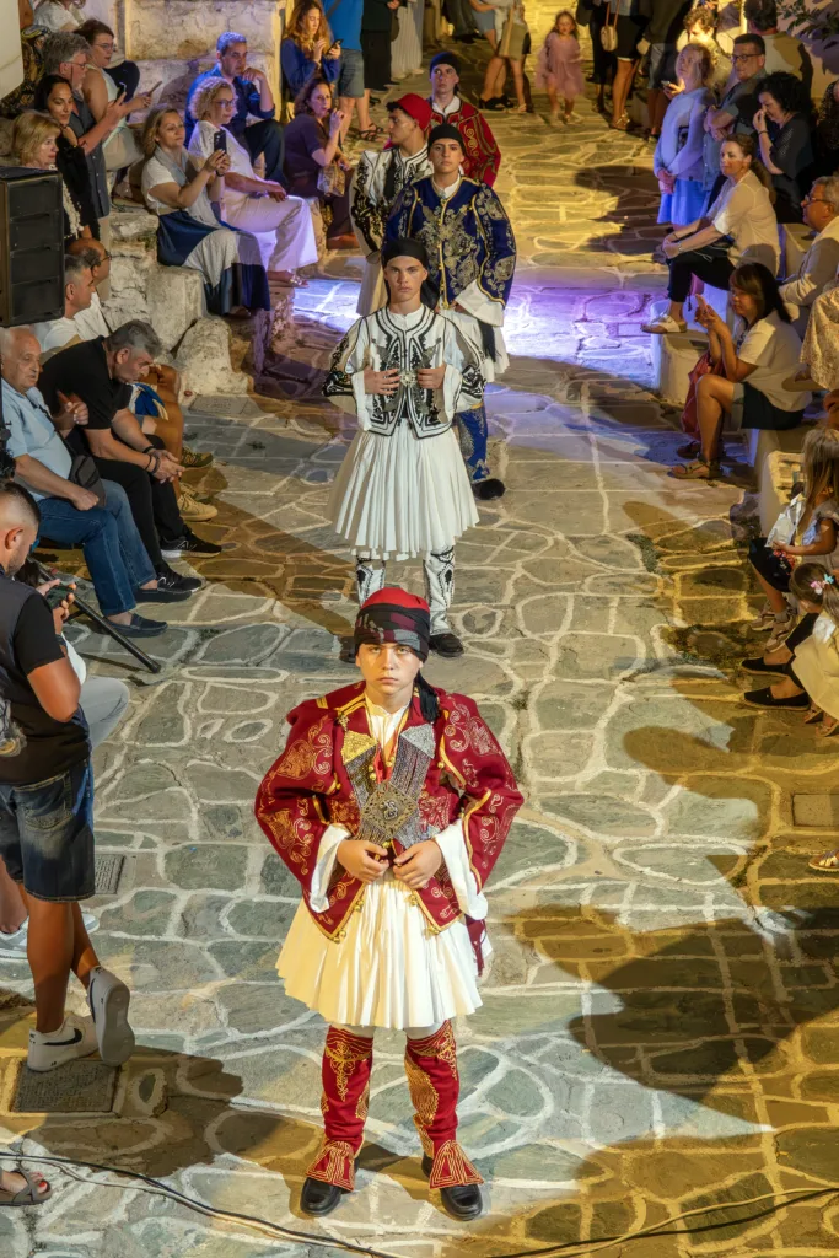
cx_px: 420
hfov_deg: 19.5
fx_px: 2446
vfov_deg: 28.8
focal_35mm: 70
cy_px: 629
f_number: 3.5
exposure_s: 1/15
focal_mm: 25.61
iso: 1000
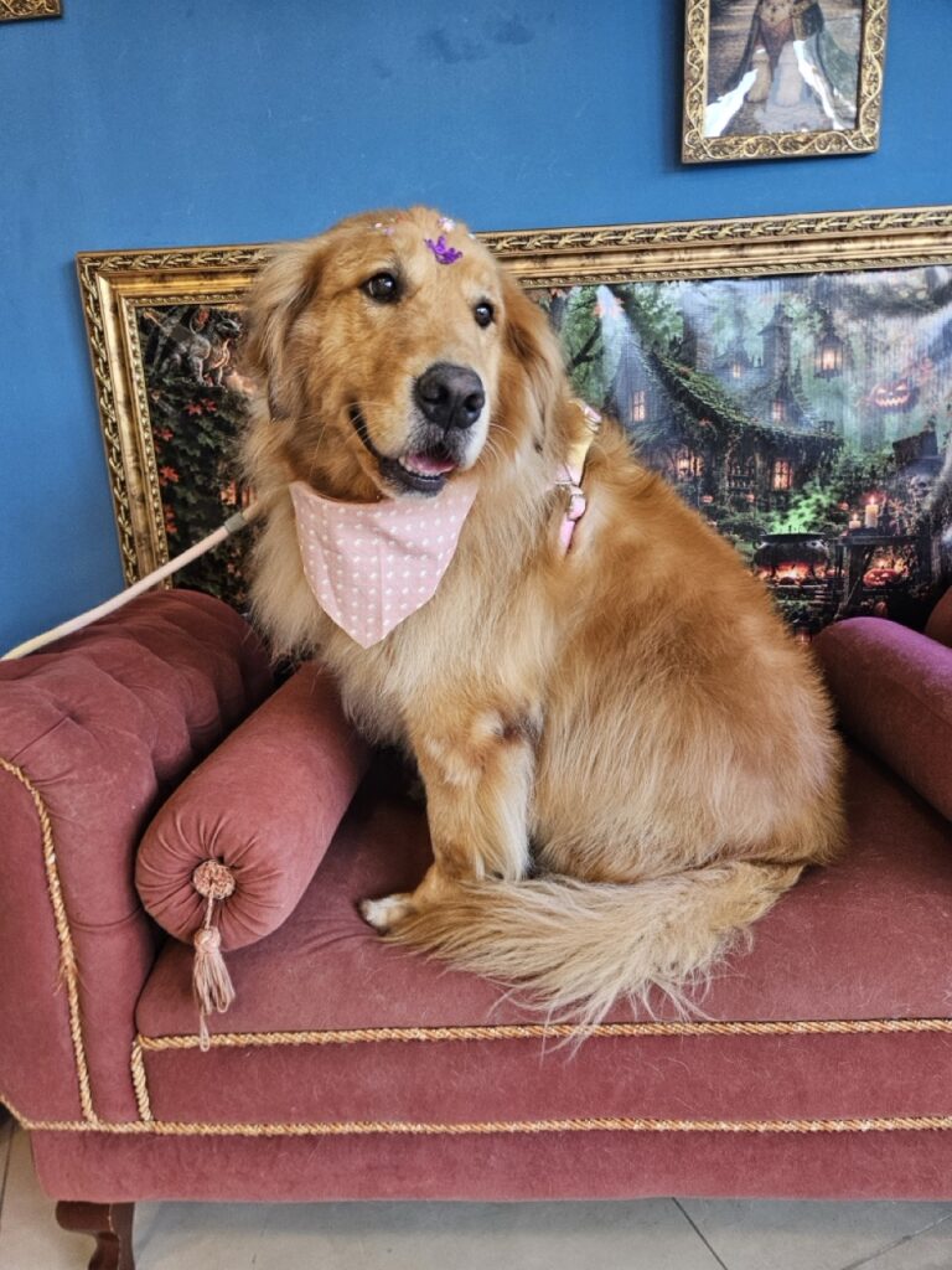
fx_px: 843
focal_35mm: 23
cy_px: 635
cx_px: 476
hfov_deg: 58.9
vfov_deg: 73.9
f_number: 1.8
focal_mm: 5.4
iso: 250
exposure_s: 1/170
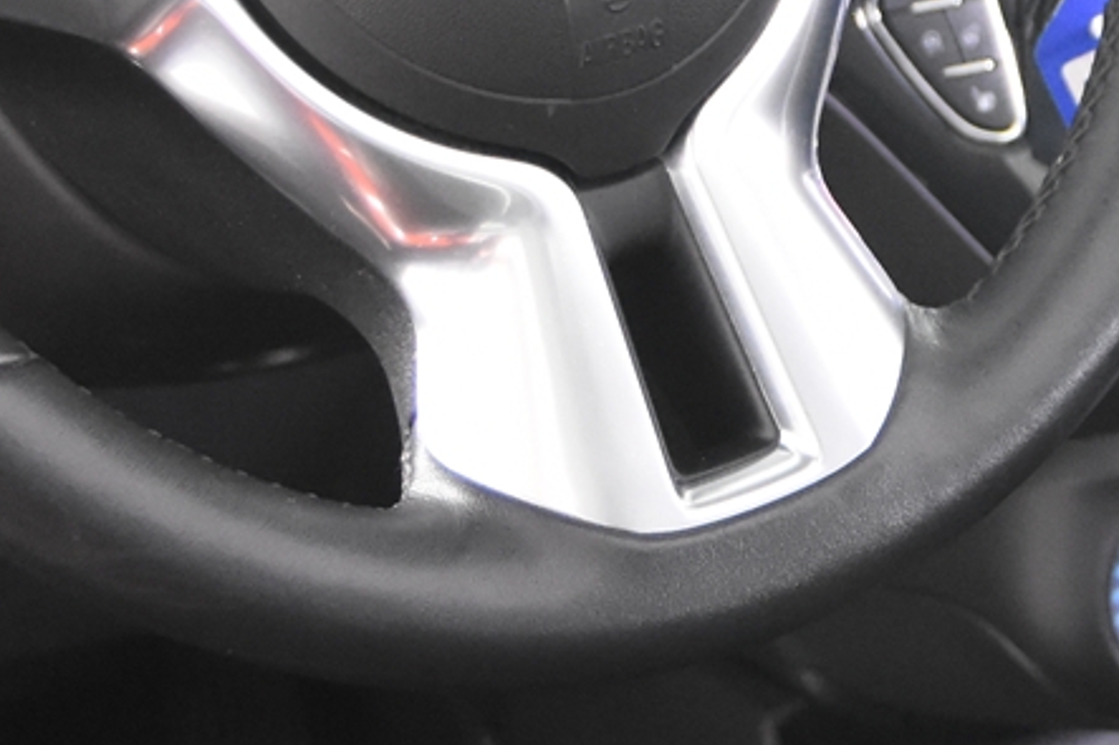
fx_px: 4443
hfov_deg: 14.3
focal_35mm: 143
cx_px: 932
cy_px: 200
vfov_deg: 9.6
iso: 2800
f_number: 3
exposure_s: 1/30
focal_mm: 22
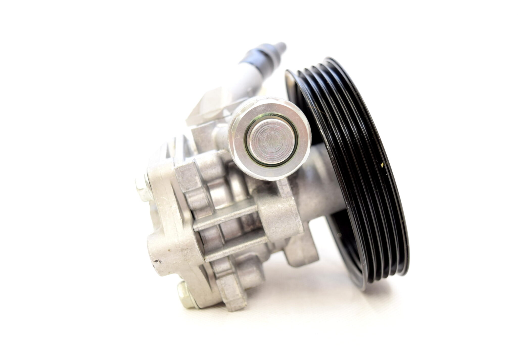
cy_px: 173
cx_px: 259
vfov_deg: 36.9
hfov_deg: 53.1
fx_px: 518
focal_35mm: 36
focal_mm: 24
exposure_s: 1/100
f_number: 5
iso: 400
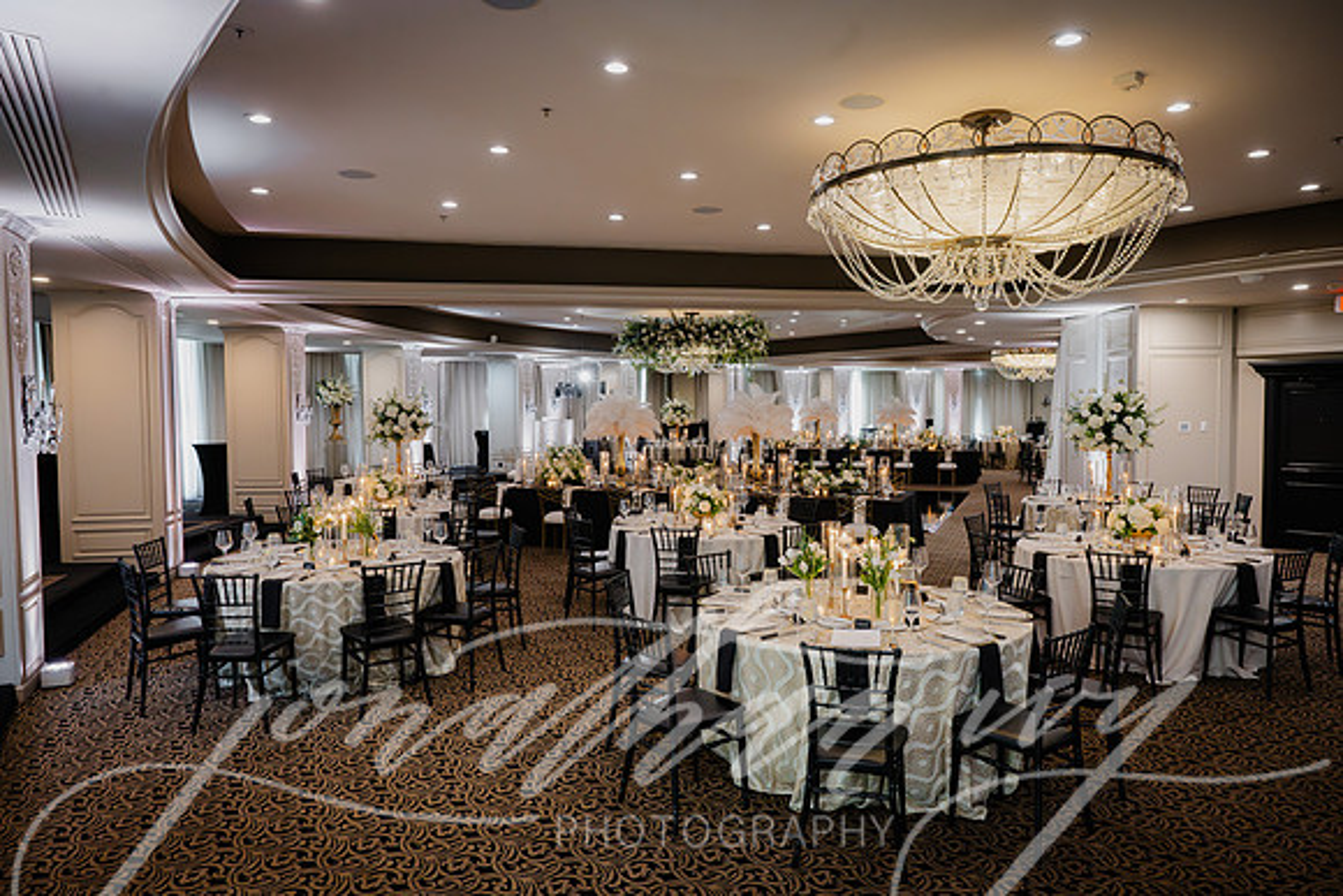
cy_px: 448
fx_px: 896
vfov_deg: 53.2
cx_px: 672
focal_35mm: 24
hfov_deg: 73.7
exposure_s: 1/30
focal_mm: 24
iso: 5000
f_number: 6.3
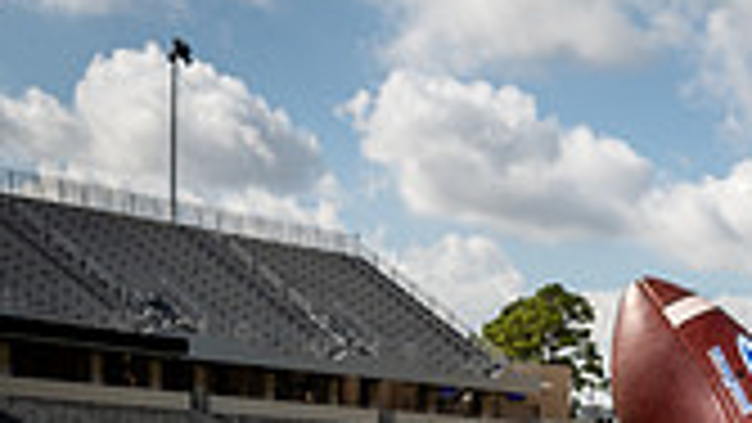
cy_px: 990
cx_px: 554
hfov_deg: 21.4
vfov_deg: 10.6
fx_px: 1974
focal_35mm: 99
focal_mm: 35
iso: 125
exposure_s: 1/250
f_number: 8
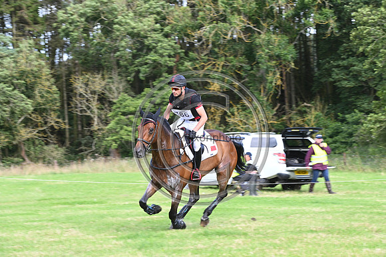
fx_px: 1287
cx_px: 193
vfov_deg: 11.4
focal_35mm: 120
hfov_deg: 17.1
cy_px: 128
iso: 500
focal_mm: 120
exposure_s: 1/160
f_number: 9
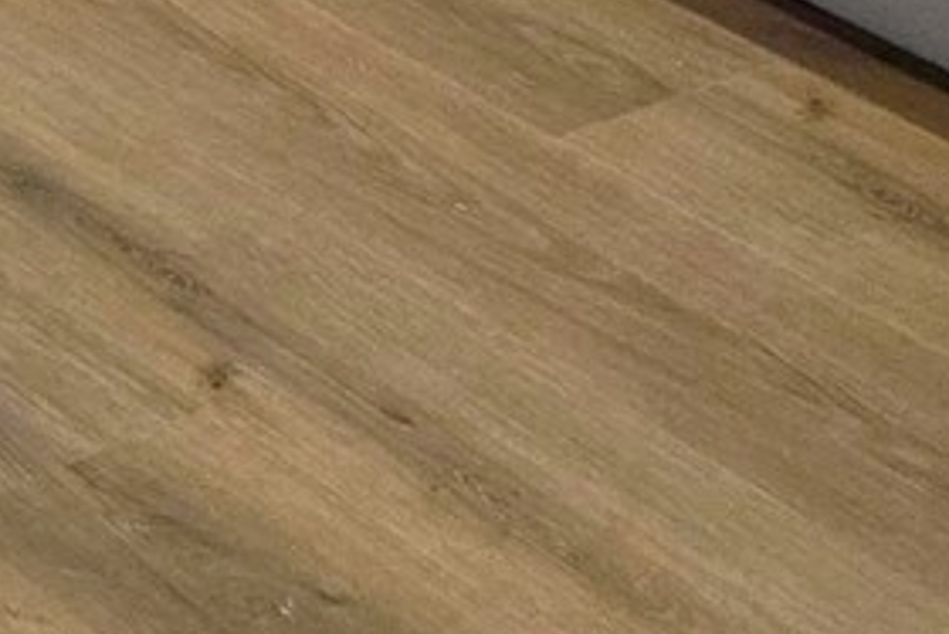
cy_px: -1488
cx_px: -1471
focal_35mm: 175
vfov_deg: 6.8
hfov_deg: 10.0
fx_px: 4615
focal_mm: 6.25
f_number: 1.7
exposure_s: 1/120
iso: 250
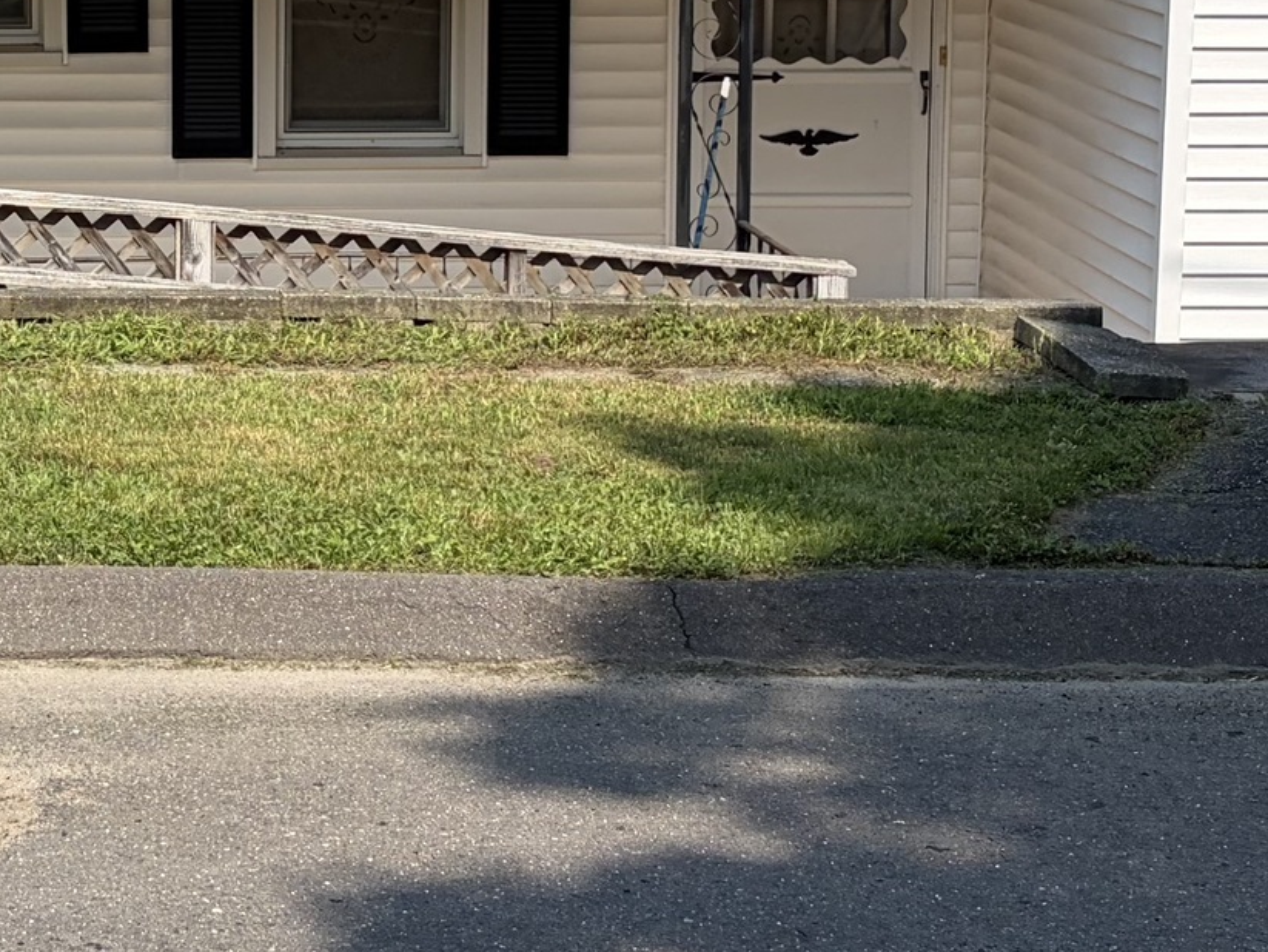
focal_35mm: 97
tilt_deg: -5.2
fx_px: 3555
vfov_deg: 15.0
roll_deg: +0.5
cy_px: 28
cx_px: 117
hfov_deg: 19.8
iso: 50
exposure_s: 1/3448
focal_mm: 5.96
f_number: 1.6
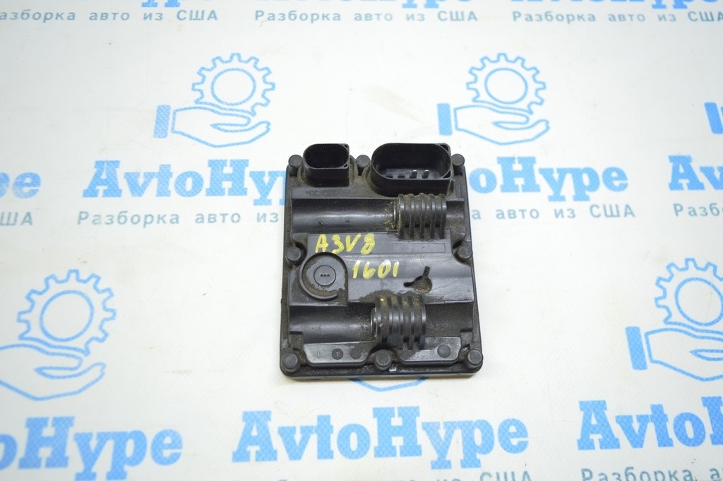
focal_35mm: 27
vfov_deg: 47.9
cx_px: 362
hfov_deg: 67.4
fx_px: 542
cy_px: 240
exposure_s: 1/40
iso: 400
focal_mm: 18
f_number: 3.5
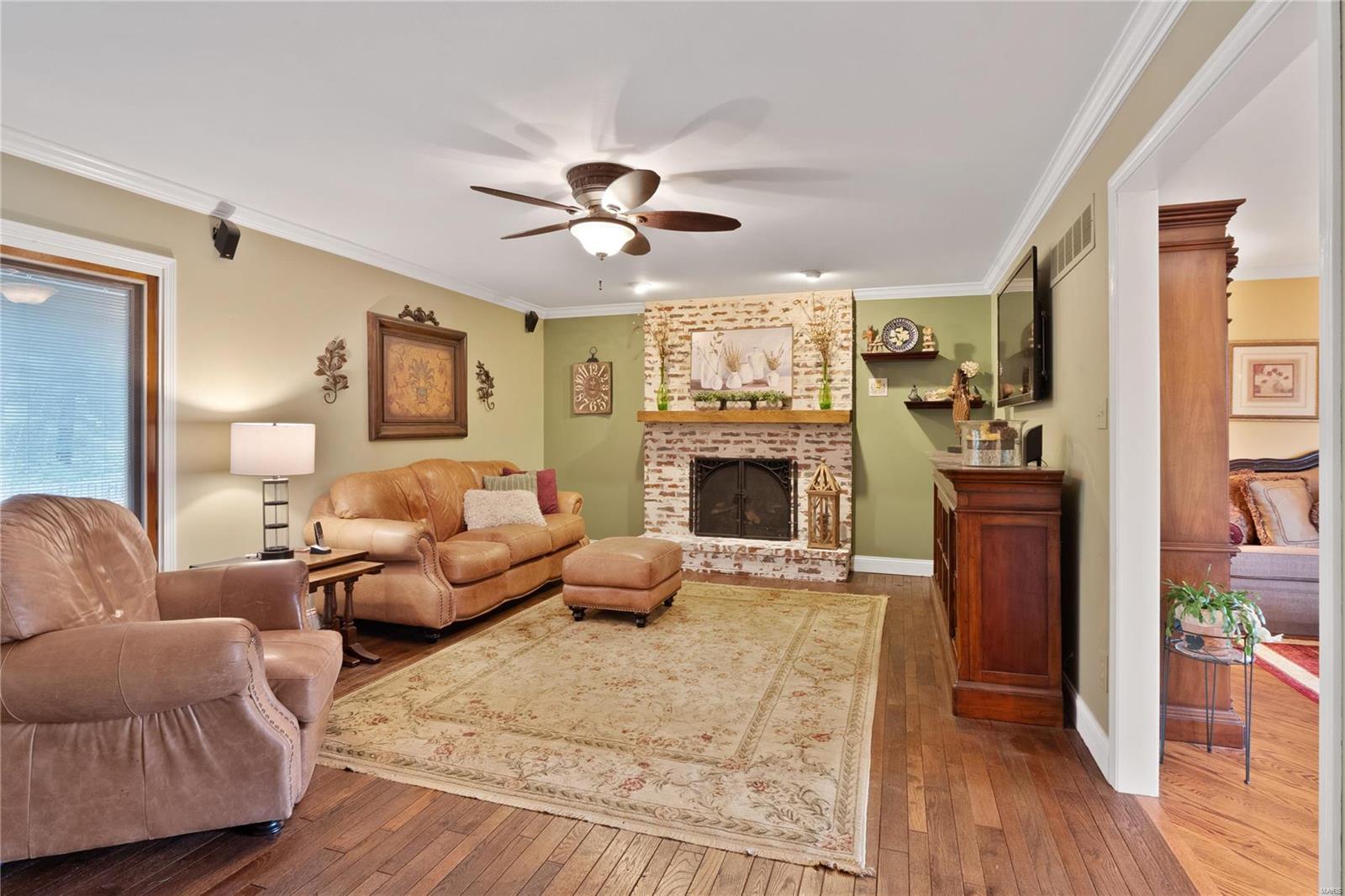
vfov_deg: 67.4
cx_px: 672
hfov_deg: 90.0
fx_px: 672
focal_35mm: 18
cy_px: 448
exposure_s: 1.3
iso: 400
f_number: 7.1
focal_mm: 9
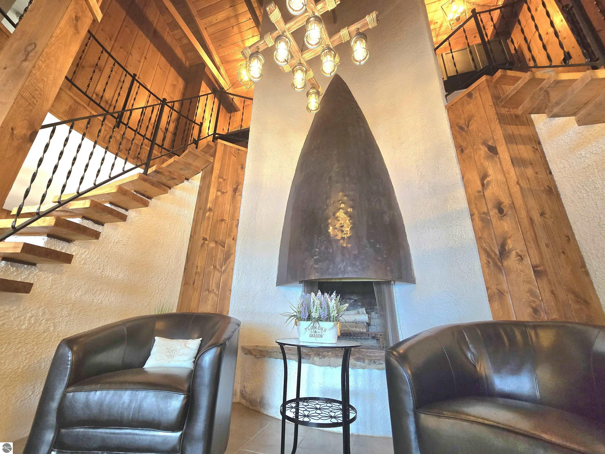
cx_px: 302
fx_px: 227
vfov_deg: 89.9
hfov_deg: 106.2
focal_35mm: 13
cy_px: 227
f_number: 2.2
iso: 250
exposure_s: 1/60.2
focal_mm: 2.2
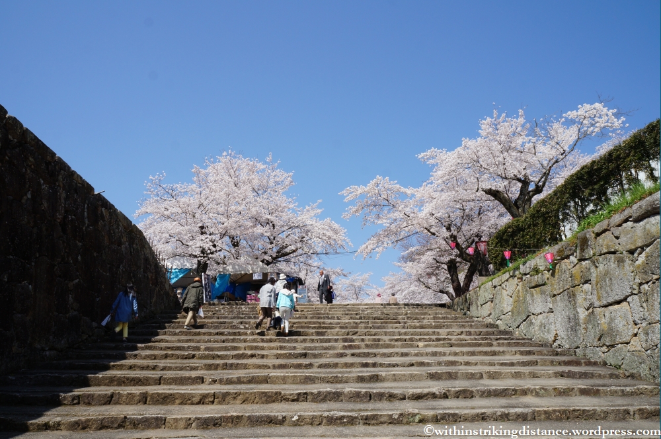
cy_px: 220
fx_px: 495
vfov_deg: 47.8
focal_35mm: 27
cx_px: 330
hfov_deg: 67.4
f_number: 13
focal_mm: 18
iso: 200
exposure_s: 1/320
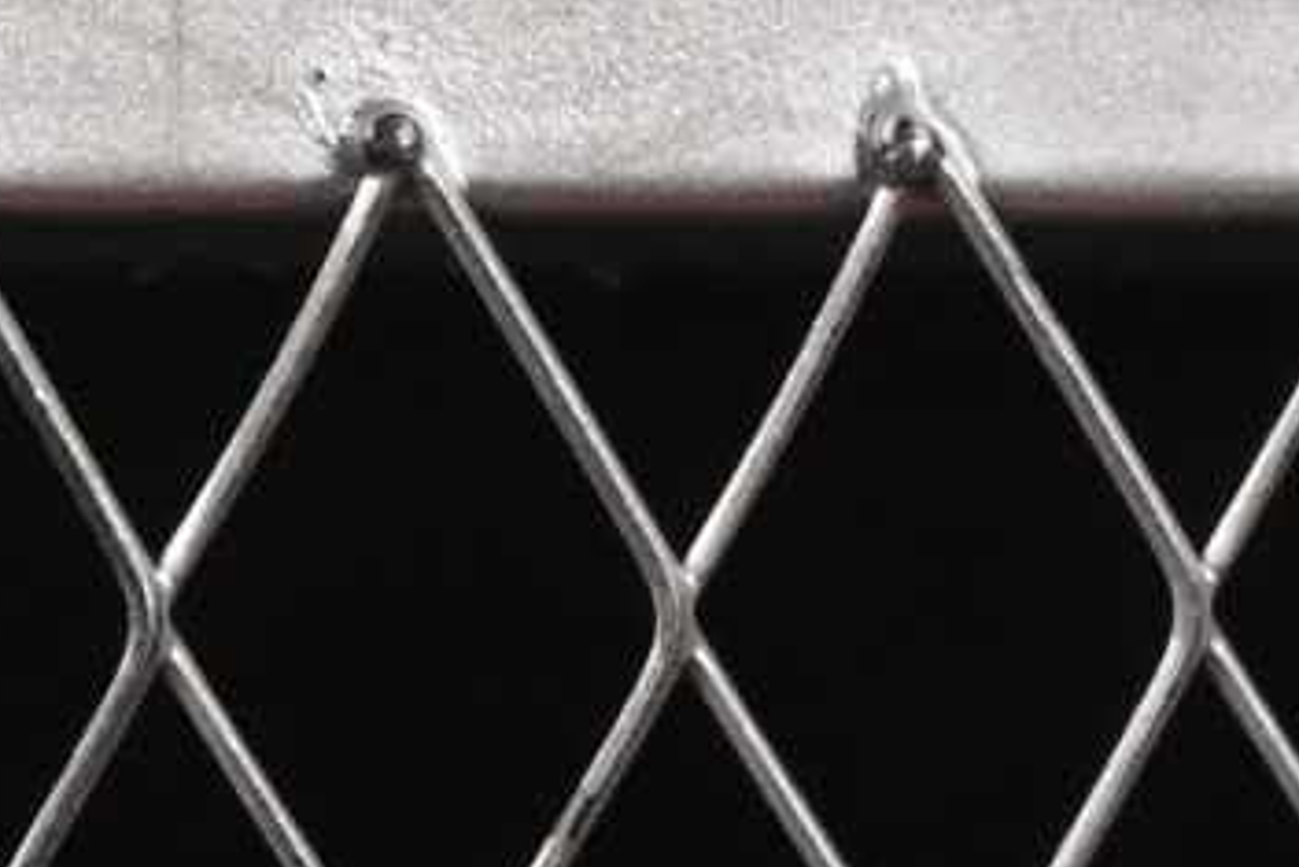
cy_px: -2108
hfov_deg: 3.6
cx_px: -3307
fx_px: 19672
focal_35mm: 545
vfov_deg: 2.5
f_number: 7.1
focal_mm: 50
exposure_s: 1/60
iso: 160
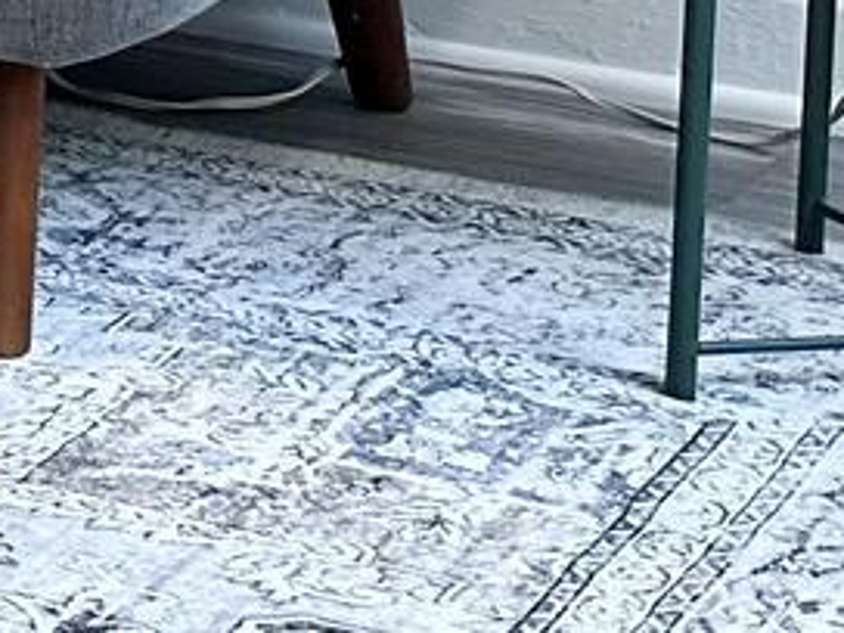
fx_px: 4413
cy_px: -652
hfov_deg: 8.4
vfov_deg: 7.8
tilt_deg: -6.5
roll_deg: +0.5
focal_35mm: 181
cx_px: -2029
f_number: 1.78
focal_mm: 6.86
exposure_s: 1/120
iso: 160
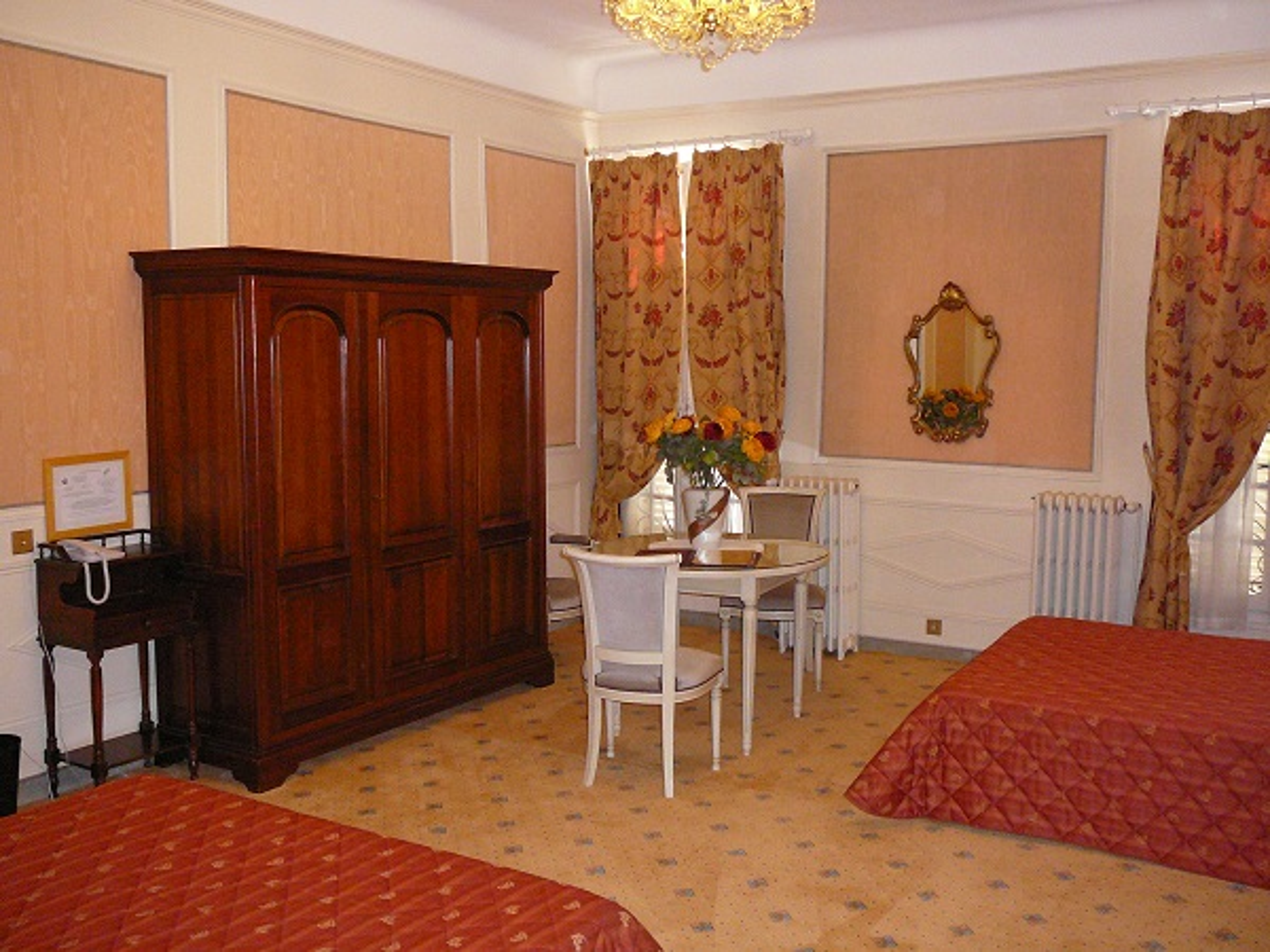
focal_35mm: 35
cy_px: 476
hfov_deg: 52.6
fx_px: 1284
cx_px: 635
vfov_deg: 40.7
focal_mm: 5.2
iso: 400
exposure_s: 1/30
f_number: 2.8
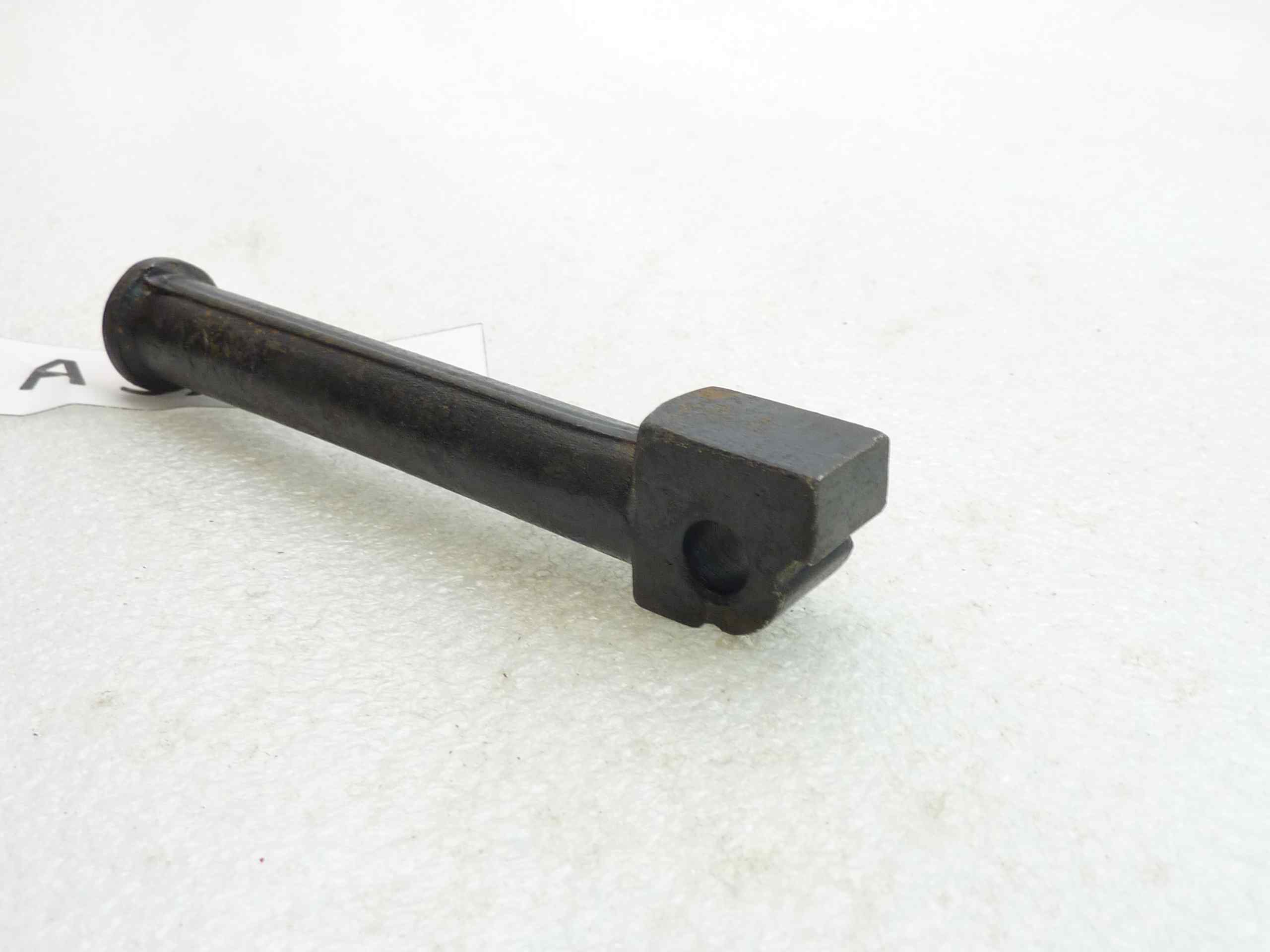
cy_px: 476
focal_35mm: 38
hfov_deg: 49.0
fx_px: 1394
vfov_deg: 37.7
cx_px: 635
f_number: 3.3
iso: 80
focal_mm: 4.4
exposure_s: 1/20
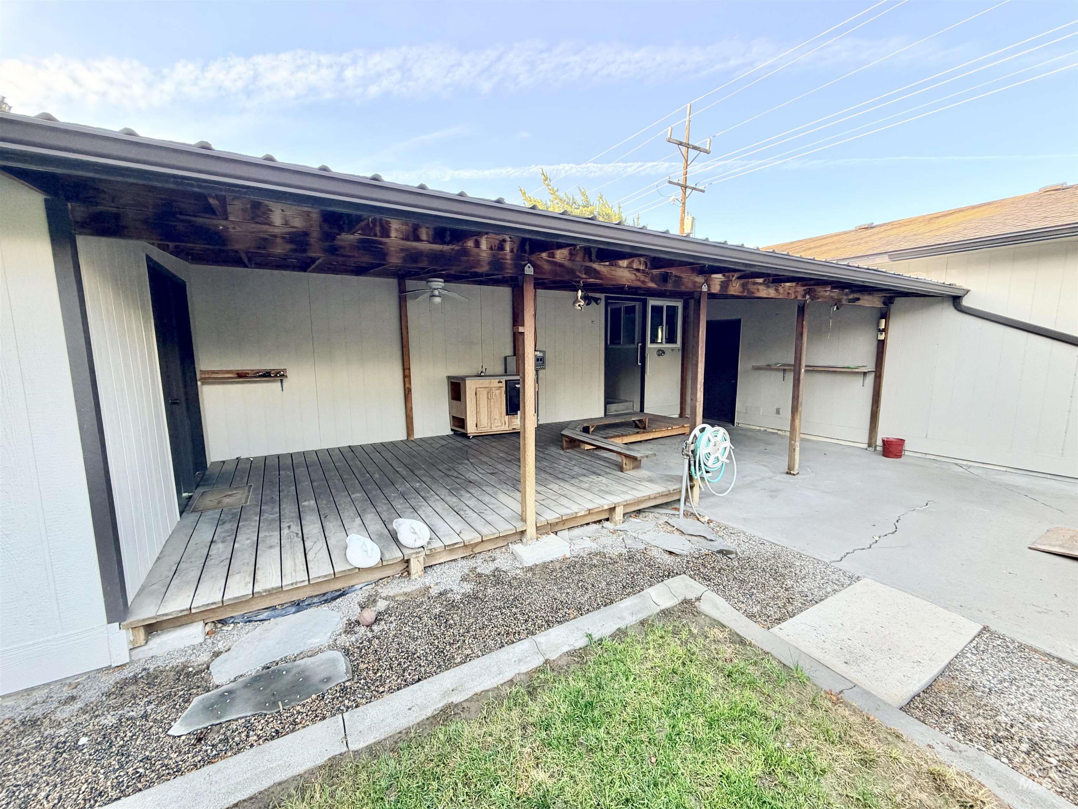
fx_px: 436
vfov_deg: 85.7
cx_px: 539
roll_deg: +0.3
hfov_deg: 102.1
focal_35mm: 14
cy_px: 404
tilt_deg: -7.1
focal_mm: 2.22
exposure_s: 1/142
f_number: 2.2
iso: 64
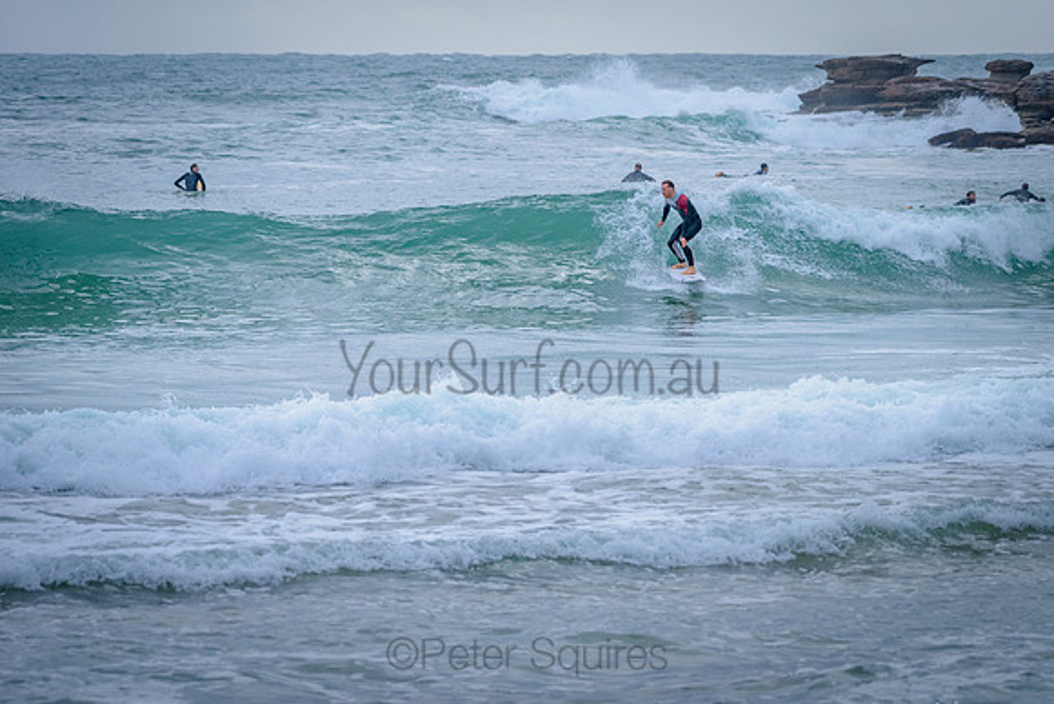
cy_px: 273
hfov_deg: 8.4
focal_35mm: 245
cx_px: 646
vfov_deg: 5.6
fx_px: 7179
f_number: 7.1
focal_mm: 200
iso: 800
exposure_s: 1/2000
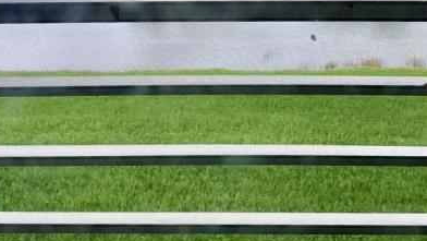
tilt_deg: -10.0
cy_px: -76
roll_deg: +0.4
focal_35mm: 64
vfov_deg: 17.6
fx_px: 725
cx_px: 248
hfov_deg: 32.8
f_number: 1.78
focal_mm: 6.76
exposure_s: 1/558
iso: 80
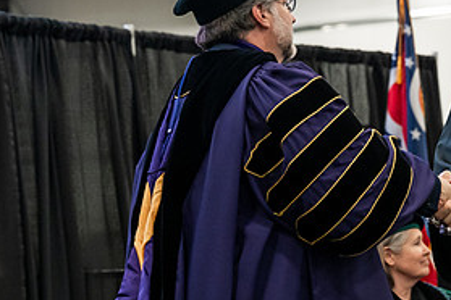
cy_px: 85
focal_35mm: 177
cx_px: 422
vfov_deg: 7.8
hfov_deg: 11.5
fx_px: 2217
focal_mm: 85
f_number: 4.5
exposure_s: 1/200
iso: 4000
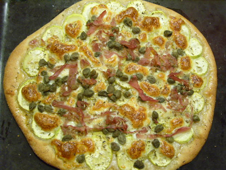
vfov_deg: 40.7
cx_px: 113
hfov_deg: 52.6
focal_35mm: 35
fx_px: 229
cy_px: 85
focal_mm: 7.4
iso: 200
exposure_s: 1/6
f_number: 2.8
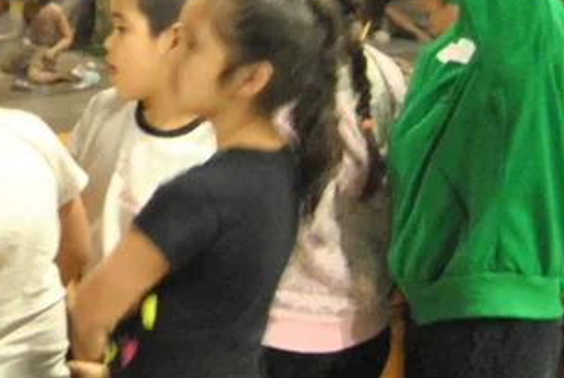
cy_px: -40
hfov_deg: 12.5
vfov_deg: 8.7
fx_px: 2463
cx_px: -241
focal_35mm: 157
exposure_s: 1/6
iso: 800
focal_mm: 20
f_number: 4.5
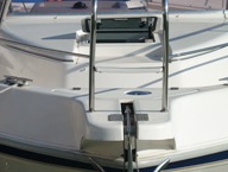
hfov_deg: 11.4
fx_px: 1142
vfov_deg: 8.6
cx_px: 101
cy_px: 65
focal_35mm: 173
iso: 64
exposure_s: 1/273
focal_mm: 15.3
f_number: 9.5
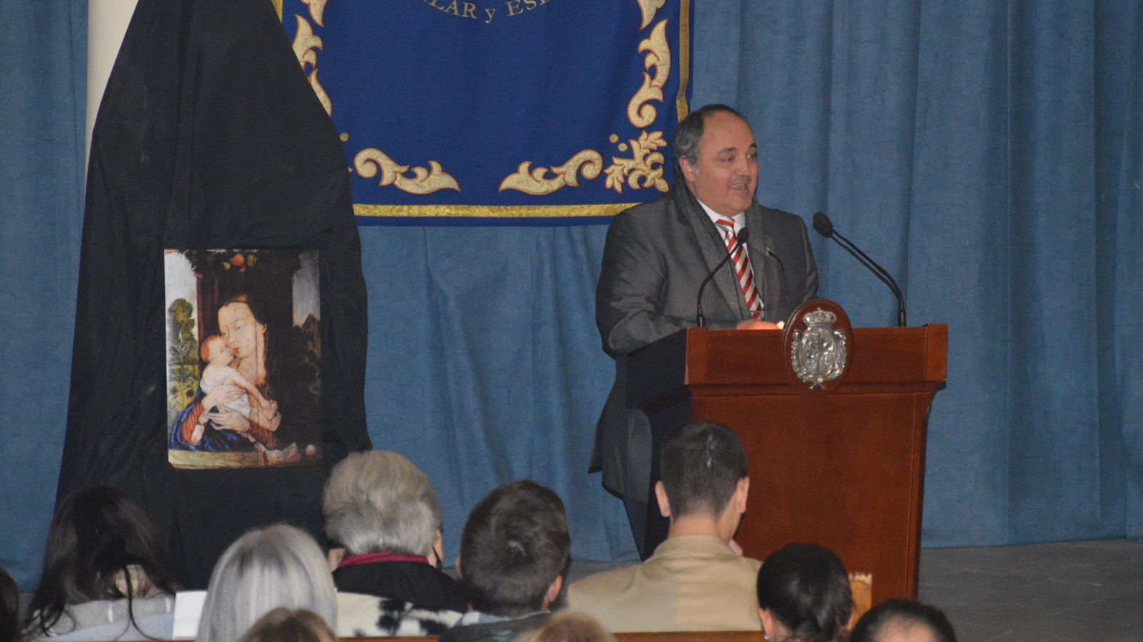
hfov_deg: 13.0
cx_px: 572
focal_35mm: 166
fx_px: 5016
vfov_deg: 7.3
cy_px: 348
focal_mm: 105
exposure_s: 1/60
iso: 3200
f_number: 5.6
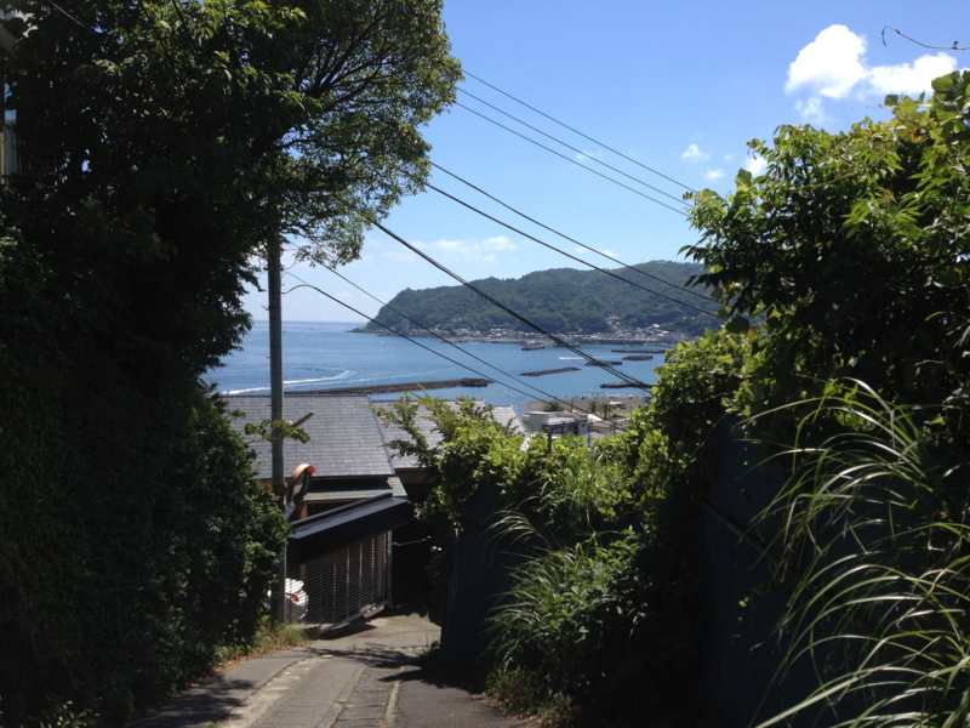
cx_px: 485
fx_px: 981
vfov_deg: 40.7
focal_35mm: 35
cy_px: 364
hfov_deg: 52.6
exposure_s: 1/1727
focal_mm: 4.28
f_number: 2.4
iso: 64
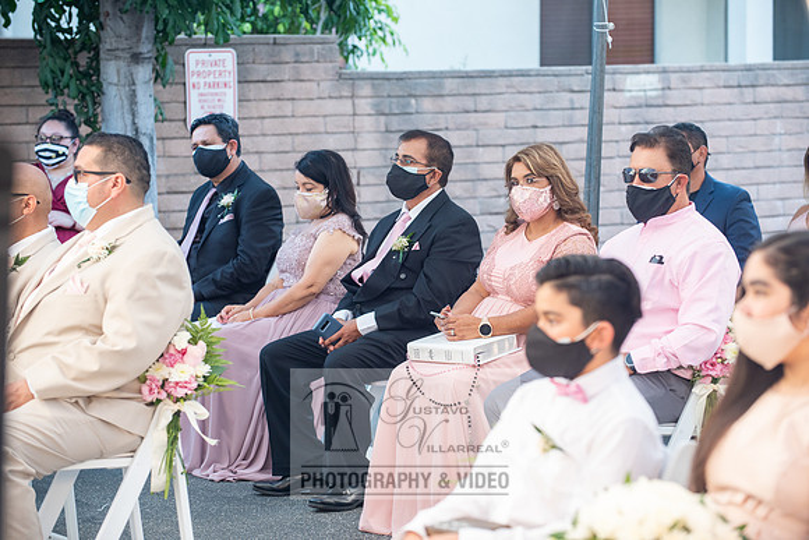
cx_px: 404
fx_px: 2810
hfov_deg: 16.4
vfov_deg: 11.0
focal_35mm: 125
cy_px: 270
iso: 640
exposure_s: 1/160
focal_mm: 125
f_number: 4.5
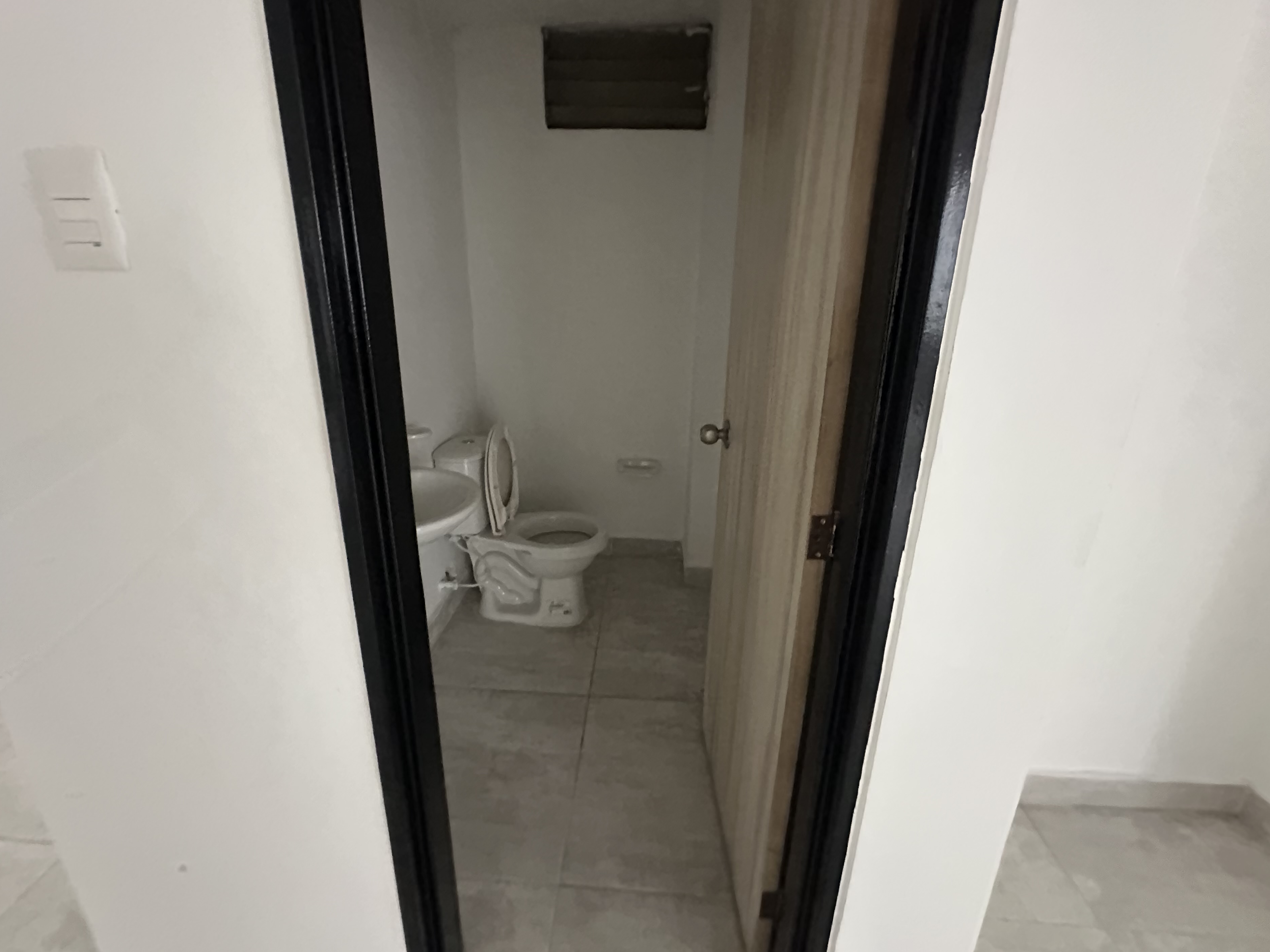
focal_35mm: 15
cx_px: 618
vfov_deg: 81.6
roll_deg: -1.4
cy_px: 445
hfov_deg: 98.1
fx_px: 550
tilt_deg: -17.8
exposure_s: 1/41
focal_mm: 2.22
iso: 1250
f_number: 2.2
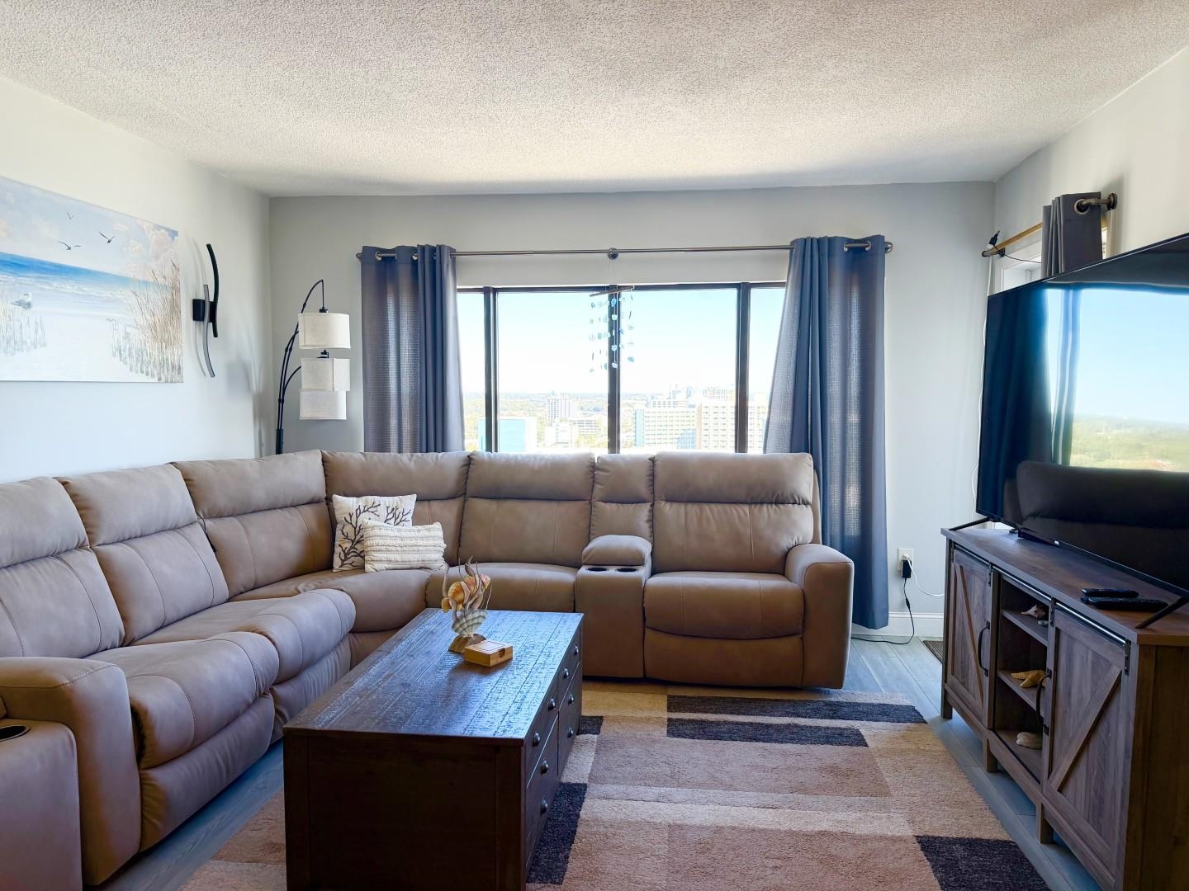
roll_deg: +0.1
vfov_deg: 56.8
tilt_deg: -4.4
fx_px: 824
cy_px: 446
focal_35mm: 24
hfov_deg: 71.6
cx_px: 594
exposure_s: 1/184
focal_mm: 6.76
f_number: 1.78
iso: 80
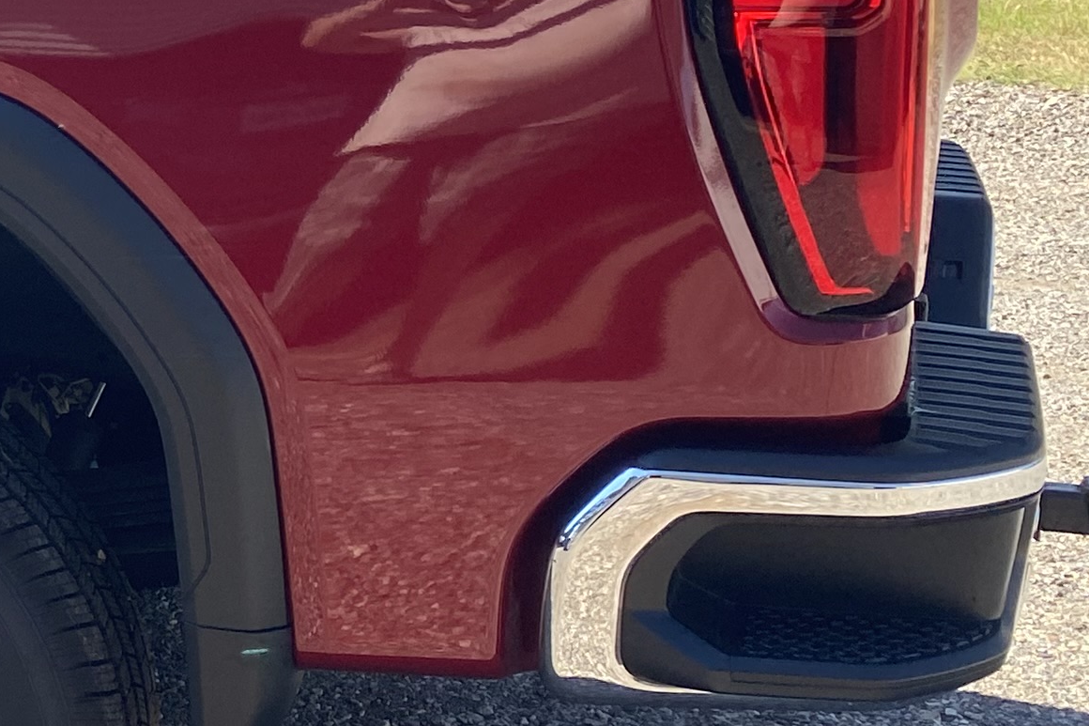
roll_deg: +2.9
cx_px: -652
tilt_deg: -9.3
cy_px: 13
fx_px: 2843
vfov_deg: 14.3
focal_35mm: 94
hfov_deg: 18.6
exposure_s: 1/858
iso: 32
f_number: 1.8
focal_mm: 4.25
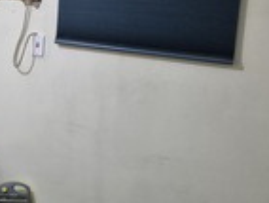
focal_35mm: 74
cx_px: 73
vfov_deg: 20.0
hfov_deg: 26.0
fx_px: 576
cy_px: 96
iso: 1000
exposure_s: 1/120
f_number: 1.8
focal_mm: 5.4
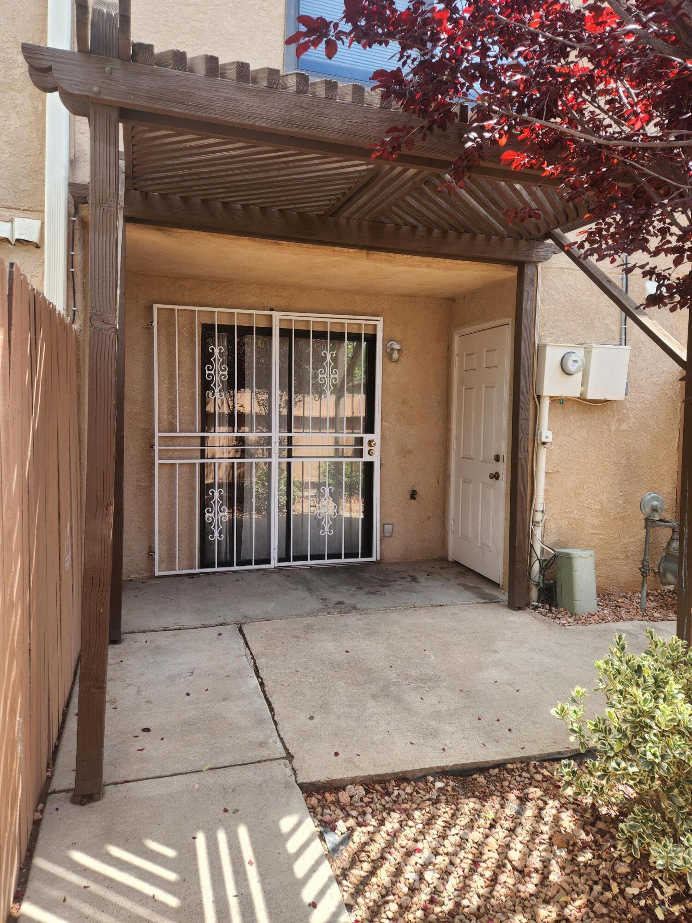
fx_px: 613
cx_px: 346
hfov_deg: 58.9
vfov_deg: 73.9
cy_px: 462
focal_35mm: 23
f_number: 1.8
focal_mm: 5.4
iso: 20
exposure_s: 1/217
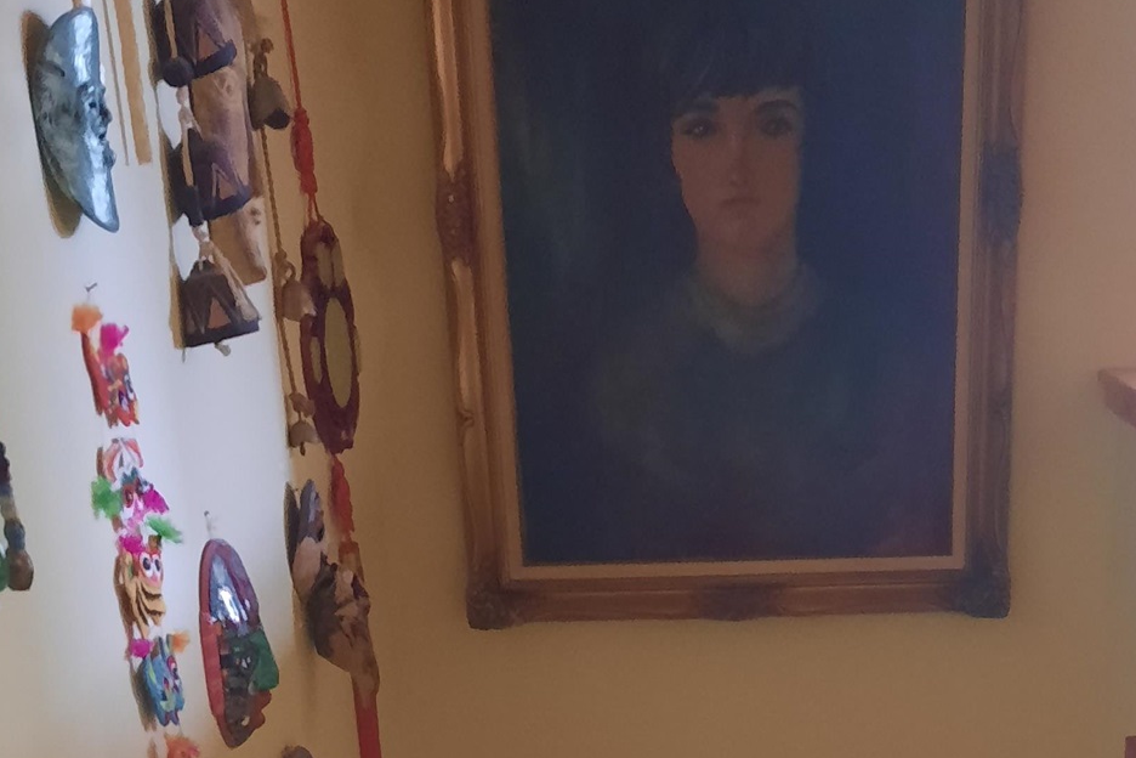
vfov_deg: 19.0
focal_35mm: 64
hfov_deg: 31.2
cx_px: 728
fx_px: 2019
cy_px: 1092
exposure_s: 1/20
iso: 640
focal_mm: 4.6
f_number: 2
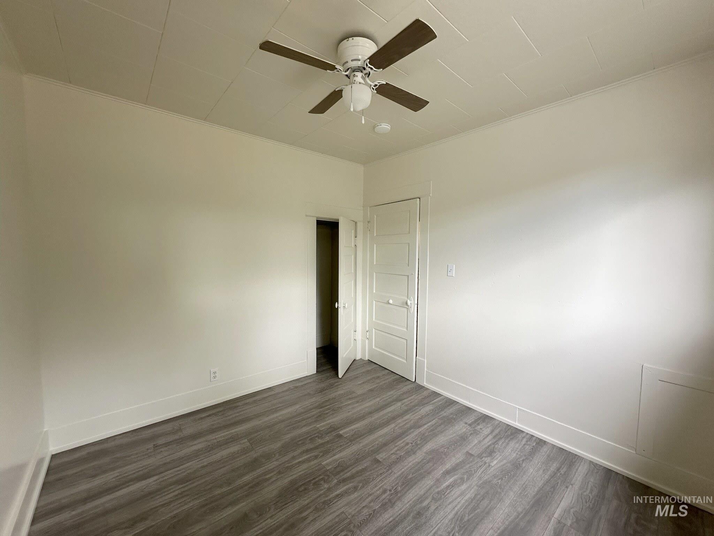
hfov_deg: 102.1
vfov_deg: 85.7
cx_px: 357
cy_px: 268
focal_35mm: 14
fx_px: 289
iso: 100
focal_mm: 2.22
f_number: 2.2
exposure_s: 1/99
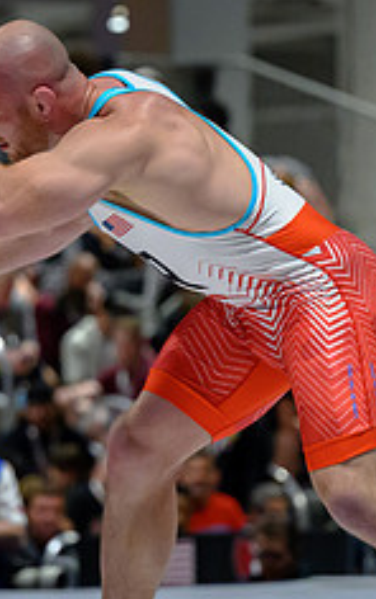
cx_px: 86
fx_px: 5267
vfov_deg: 6.5
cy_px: 287
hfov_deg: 4.1
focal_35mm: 322
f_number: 2.8
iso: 5000
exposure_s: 1/640
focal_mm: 102
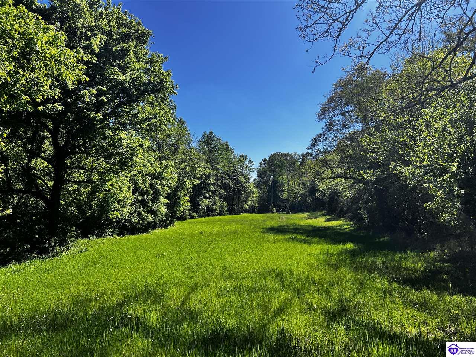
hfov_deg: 67.3
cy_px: 178
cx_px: 238
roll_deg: +0.9
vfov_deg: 53.1
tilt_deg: +7.6
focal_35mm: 26
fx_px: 358
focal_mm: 5.7
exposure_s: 1/3704
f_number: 1.5
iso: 50
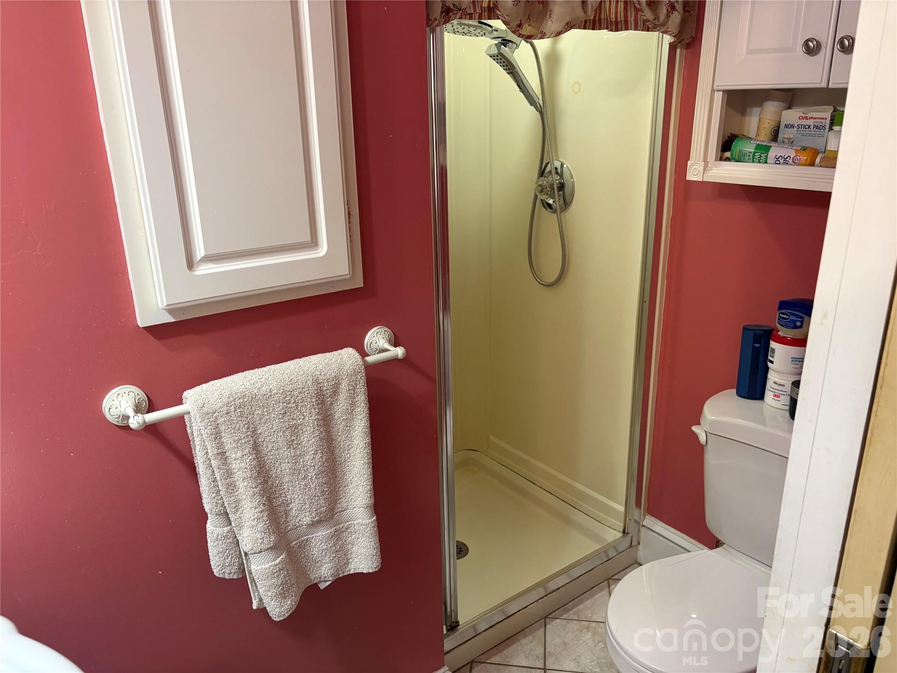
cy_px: 336
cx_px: 448
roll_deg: +2.1
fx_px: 674
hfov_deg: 67.3
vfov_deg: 53.1
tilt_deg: -19.4
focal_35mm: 26
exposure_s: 1/60
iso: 160
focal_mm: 5.96
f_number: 1.6
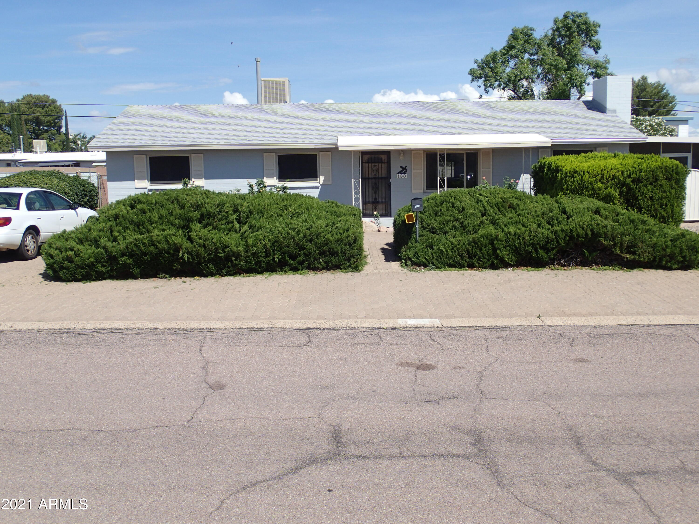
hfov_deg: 52.6
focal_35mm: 35
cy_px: 262
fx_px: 707
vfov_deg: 40.7
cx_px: 350
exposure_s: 1/125
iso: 100
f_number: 10
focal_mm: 6.42
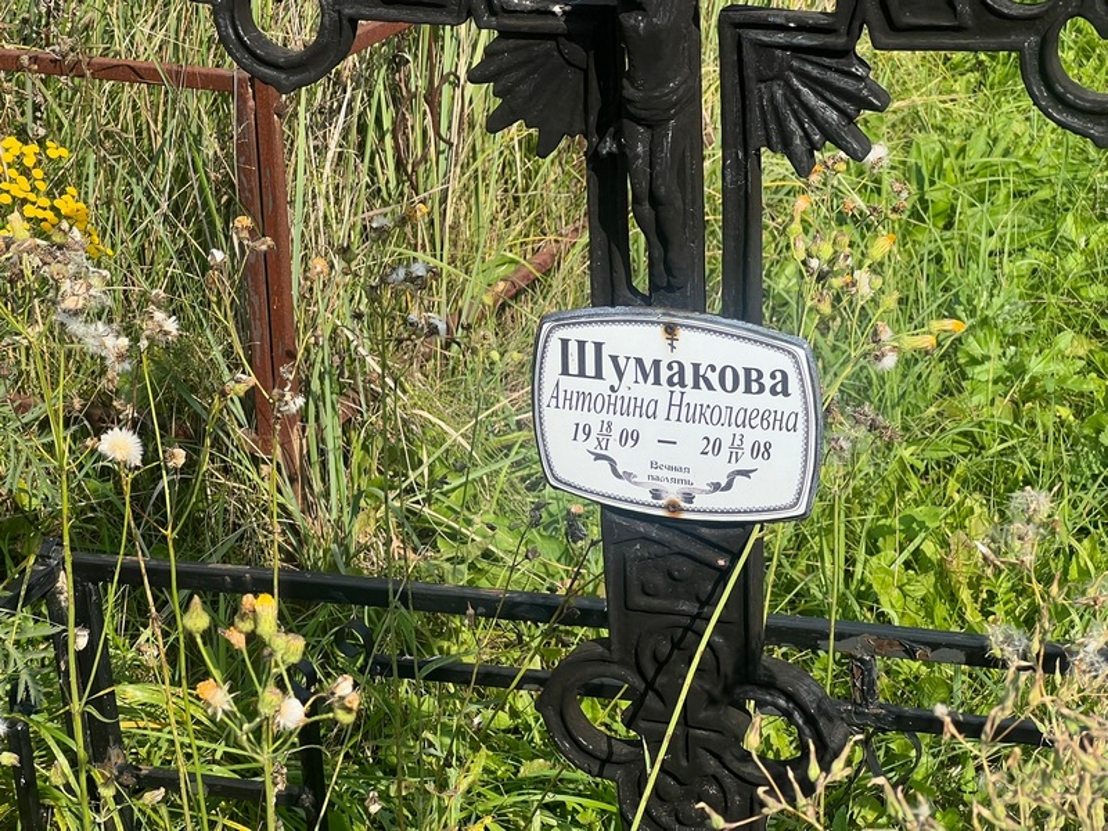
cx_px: 554
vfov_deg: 19.1
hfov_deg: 25.3
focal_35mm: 77
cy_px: 416
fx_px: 2465
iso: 32
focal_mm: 9
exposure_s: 1/511
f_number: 2.8
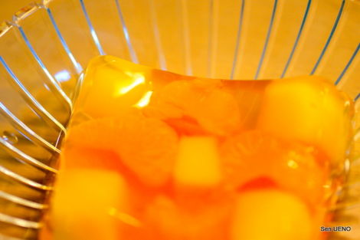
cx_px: 180
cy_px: 120
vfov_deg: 18.2
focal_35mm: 75
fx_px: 750
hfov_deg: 27.0
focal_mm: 50
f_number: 2.8
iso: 320
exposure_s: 1/80
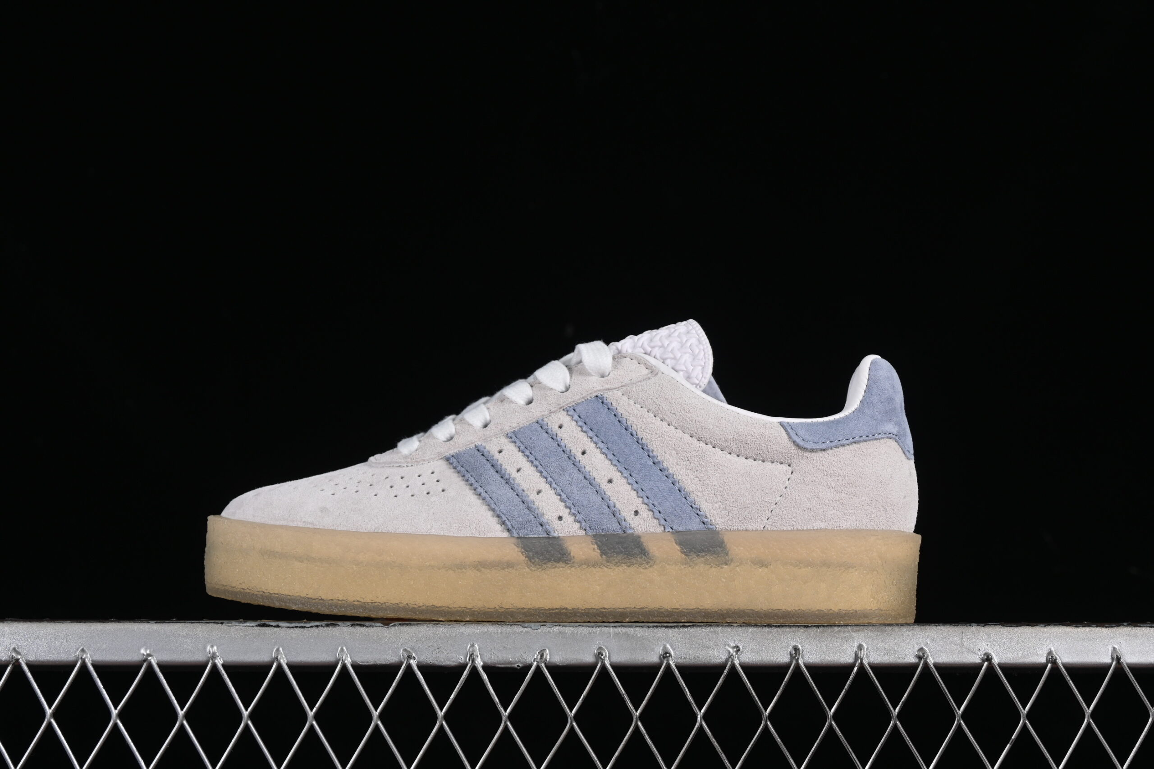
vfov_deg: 18.2
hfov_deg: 27.0
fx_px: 2404
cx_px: 577
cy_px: 384
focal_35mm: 75
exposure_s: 1/80
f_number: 8
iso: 160
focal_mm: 50
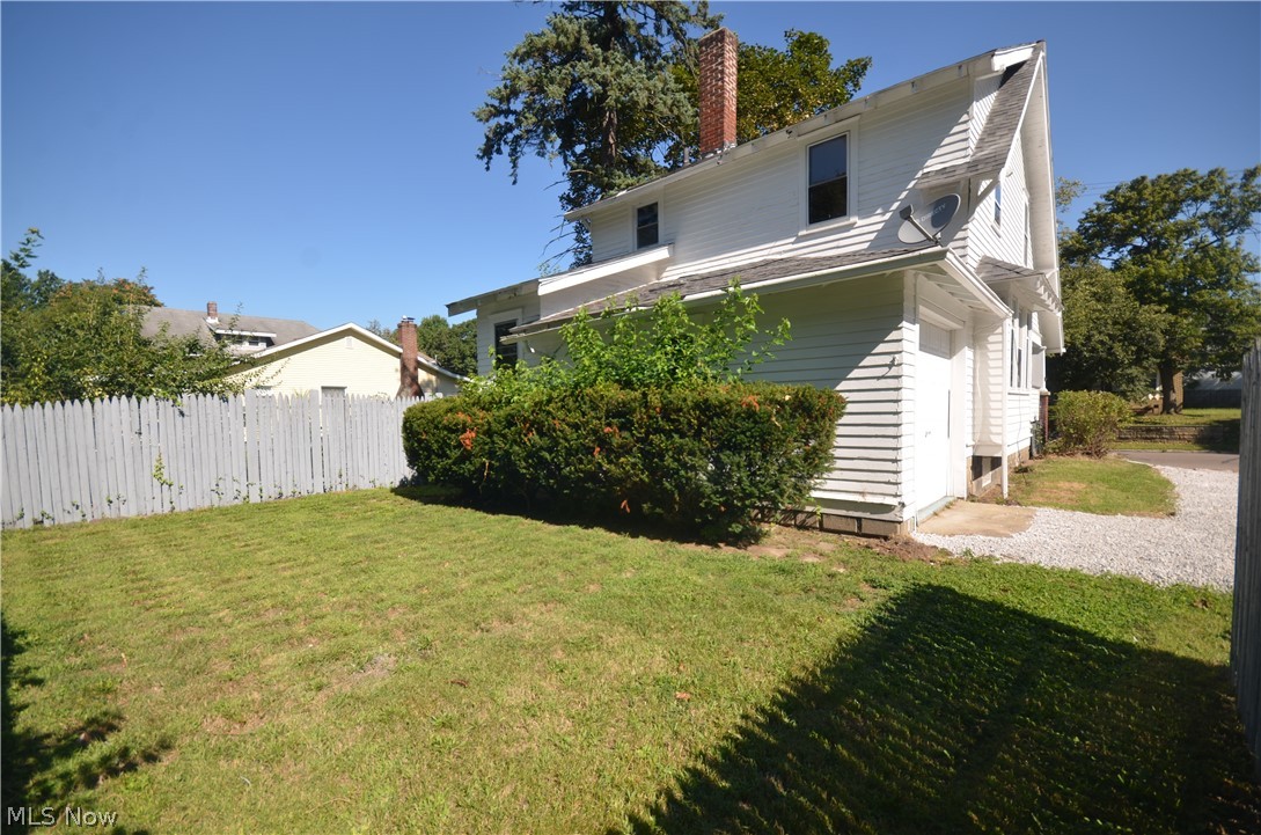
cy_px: 418
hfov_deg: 100.5
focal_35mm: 15
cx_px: 630
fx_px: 524
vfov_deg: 77.1
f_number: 8
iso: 110
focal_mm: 10
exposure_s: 1/250
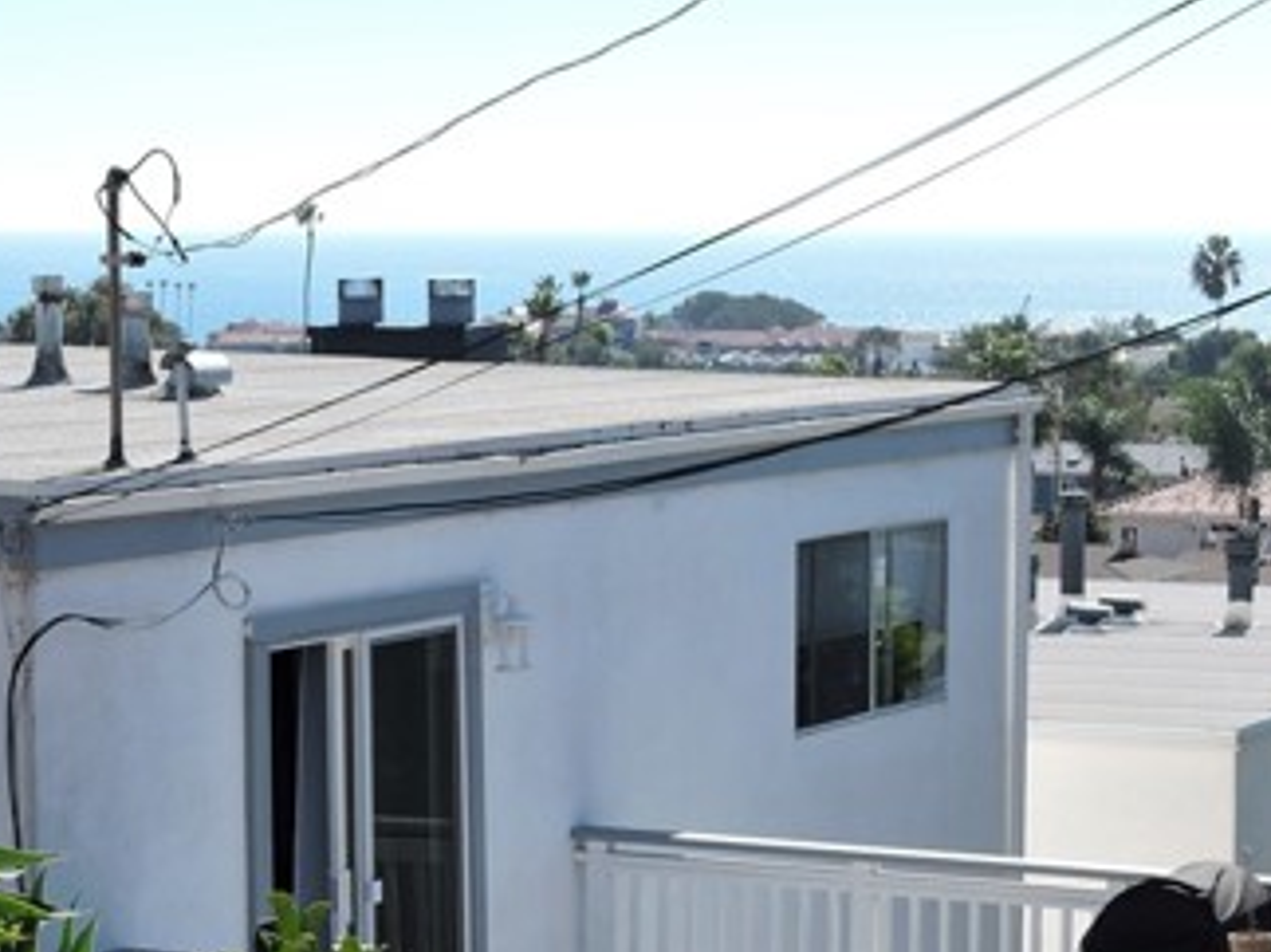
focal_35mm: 119
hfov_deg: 16.5
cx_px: 508
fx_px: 4368
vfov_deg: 12.4
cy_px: 594
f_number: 4.2
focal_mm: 10.7
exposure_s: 1/640
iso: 100
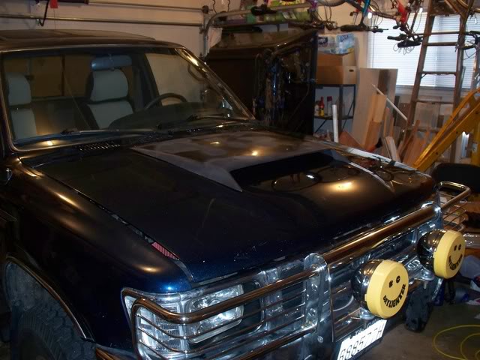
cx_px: 240
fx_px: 499
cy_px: 180
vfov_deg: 39.7
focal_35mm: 36
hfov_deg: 51.4
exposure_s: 1/30
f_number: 2.8
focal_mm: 7.5
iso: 200
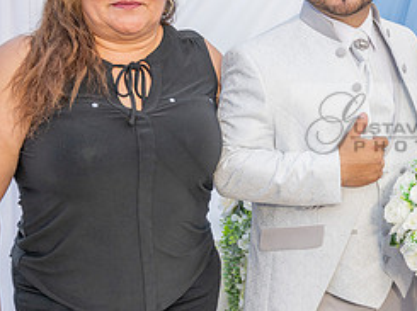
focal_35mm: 73
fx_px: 878
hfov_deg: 25.1
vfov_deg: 20.1
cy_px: 123
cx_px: 439
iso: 200
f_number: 5.6
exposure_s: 1/125
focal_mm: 32
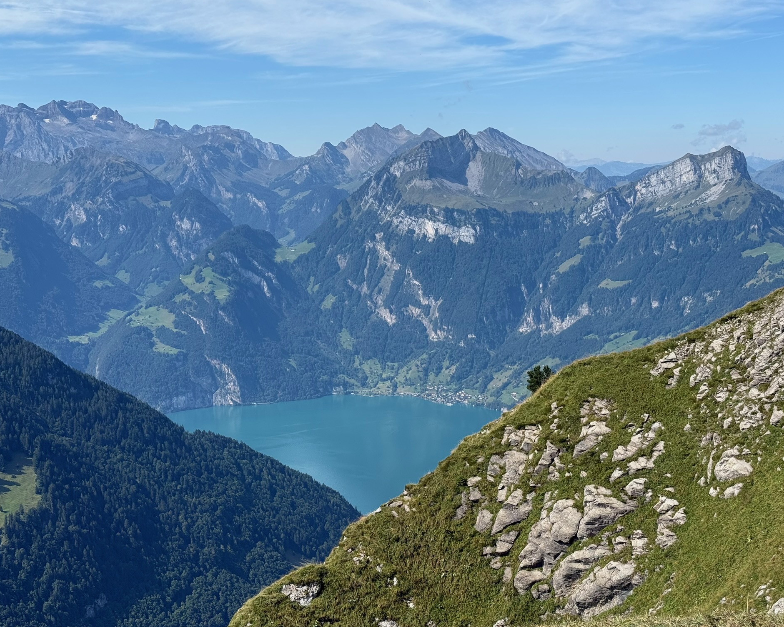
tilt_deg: -7.3
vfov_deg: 29.7
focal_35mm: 51
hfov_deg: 36.6
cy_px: 317
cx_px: 416
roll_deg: +0.4
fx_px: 1183
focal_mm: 6.76
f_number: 1.78
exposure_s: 1/4587
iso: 80
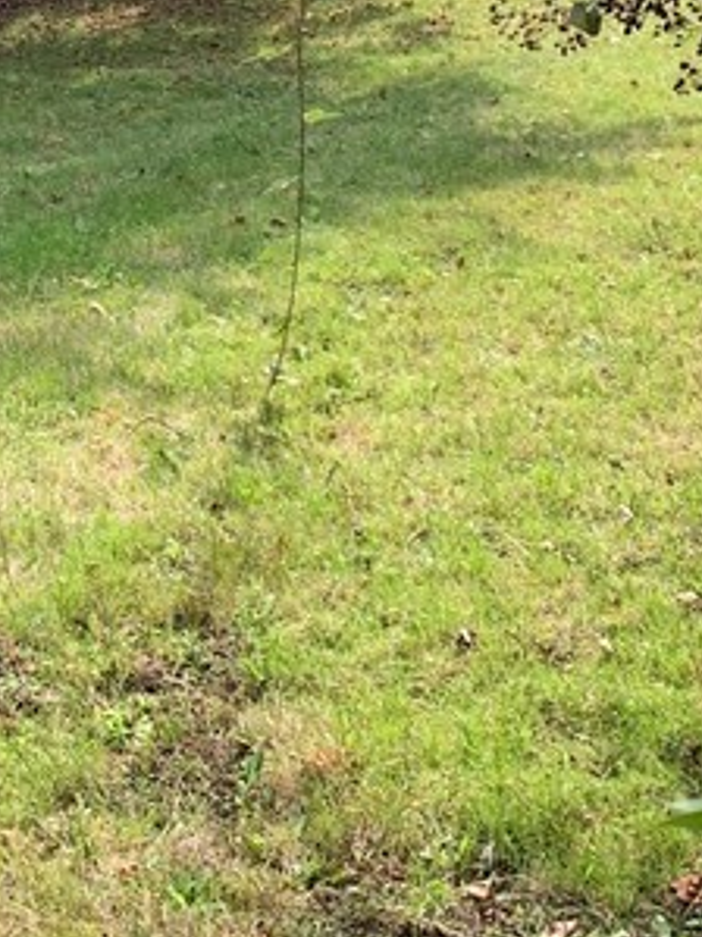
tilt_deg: -5.2
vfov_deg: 20.9
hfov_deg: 16.0
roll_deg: +0.0
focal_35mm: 89
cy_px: -103
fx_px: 2408
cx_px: -132
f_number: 1.8
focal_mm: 4.25
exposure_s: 1/285
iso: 25
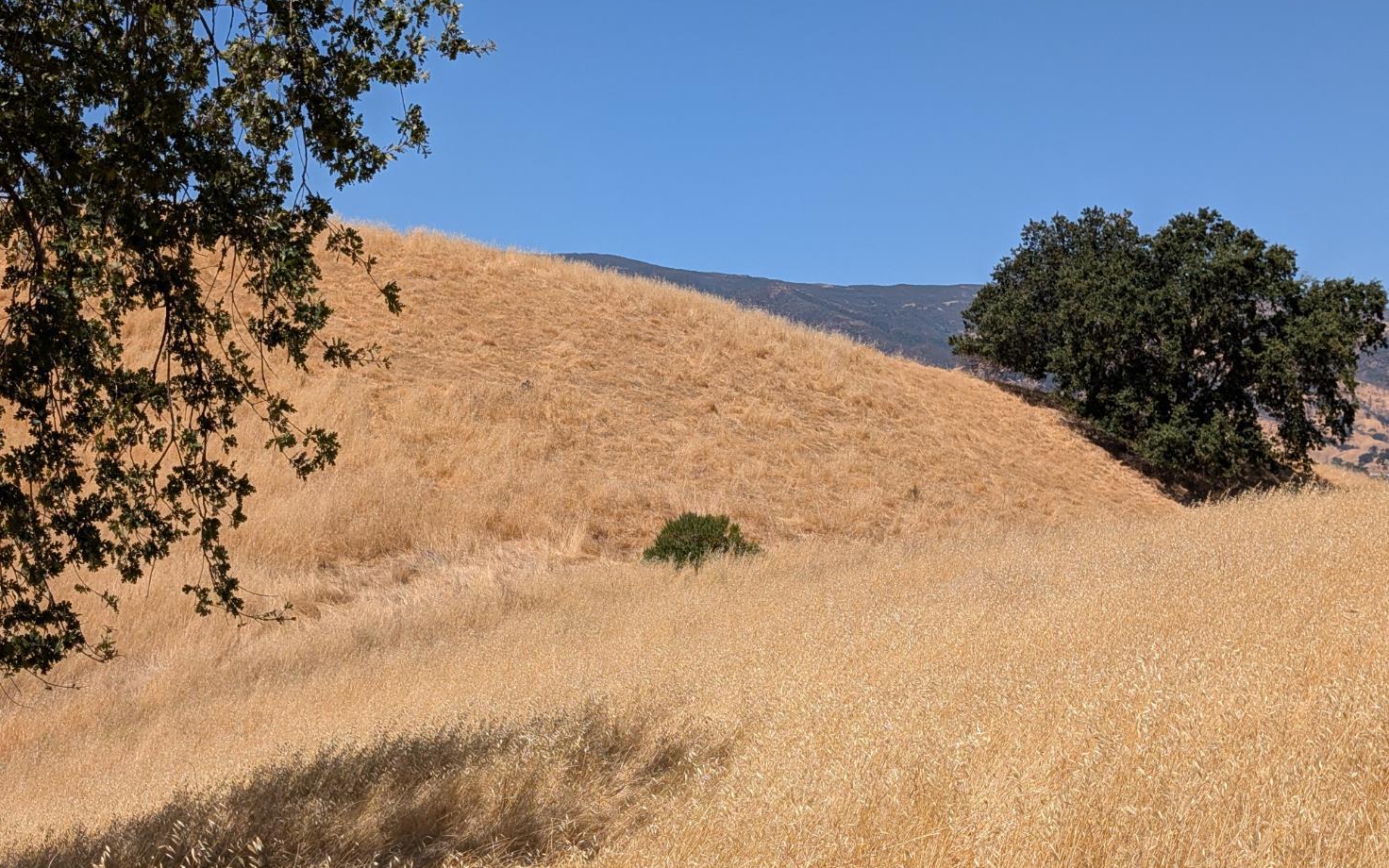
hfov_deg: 38.2
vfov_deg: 24.4
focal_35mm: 53
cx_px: 682
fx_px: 2006
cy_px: 482
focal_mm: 6.9
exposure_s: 1/1883
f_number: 1.68
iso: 28
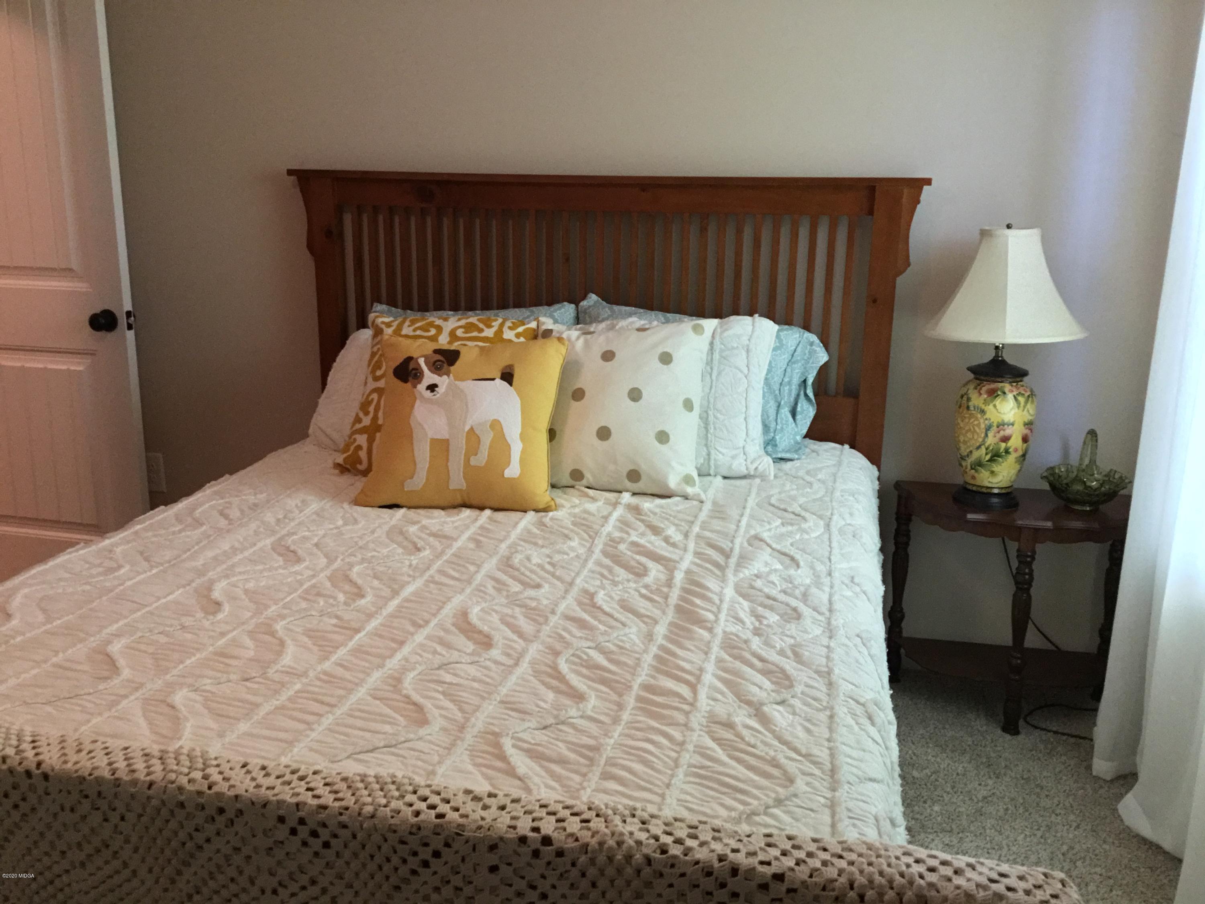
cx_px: 602
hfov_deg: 58.4
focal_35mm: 31
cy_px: 452
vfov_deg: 45.4
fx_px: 1079
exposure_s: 1/20
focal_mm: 3.3
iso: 200
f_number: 2.4
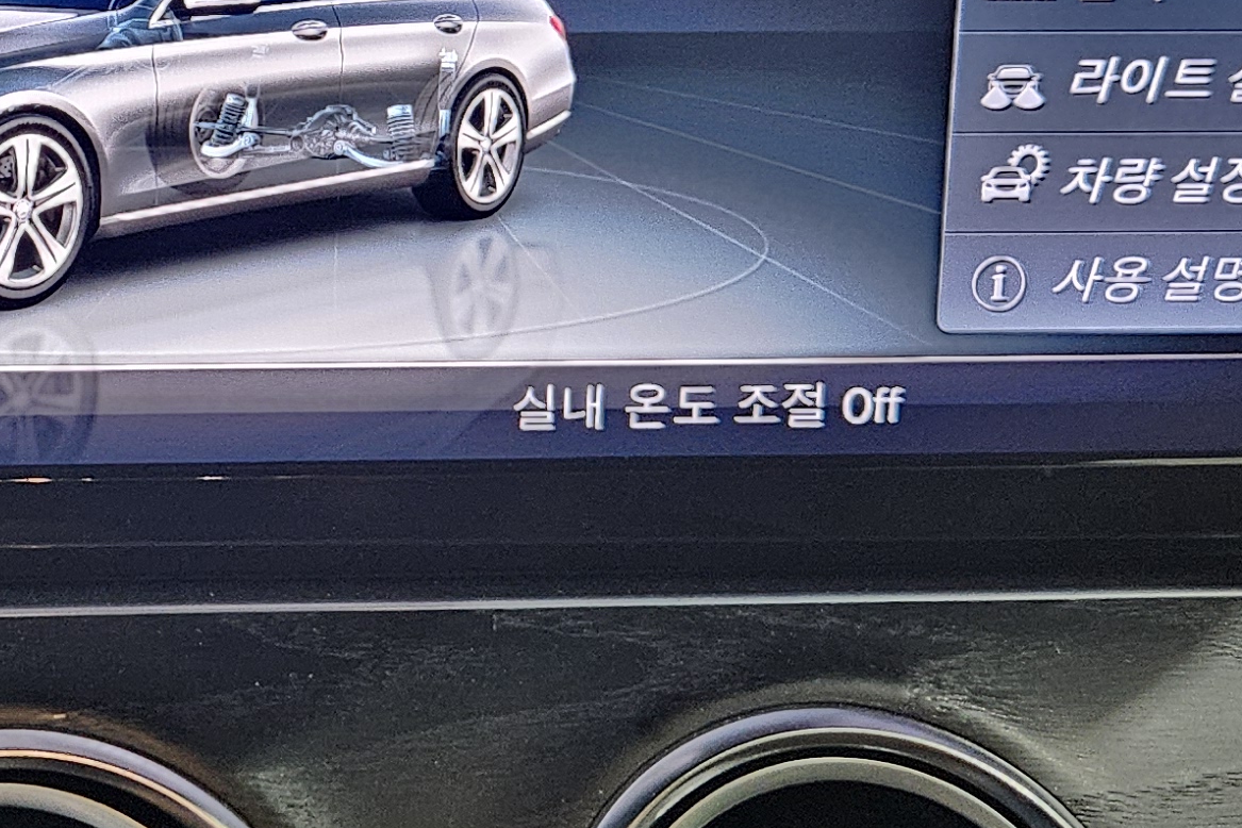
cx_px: 119
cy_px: 225
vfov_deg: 16.6
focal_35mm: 82
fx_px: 2829
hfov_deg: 24.1
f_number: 1.8
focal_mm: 5.4
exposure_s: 1/56.4
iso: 640
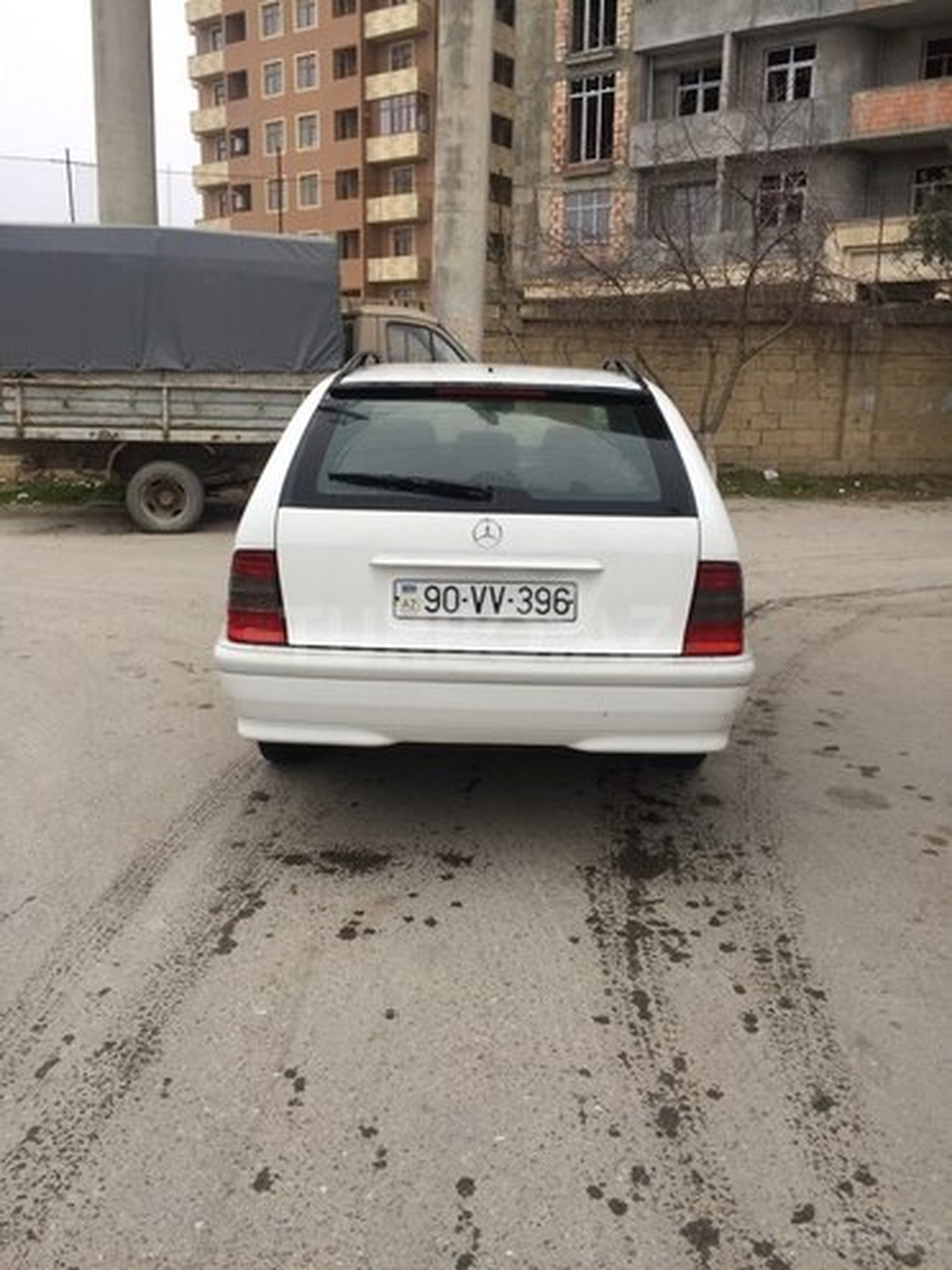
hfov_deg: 48.2
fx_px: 1063
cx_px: 476
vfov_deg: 61.7
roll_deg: -0.7
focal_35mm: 29
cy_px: 635
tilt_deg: -12.0
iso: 32
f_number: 2.2
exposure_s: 1/100
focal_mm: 4.15
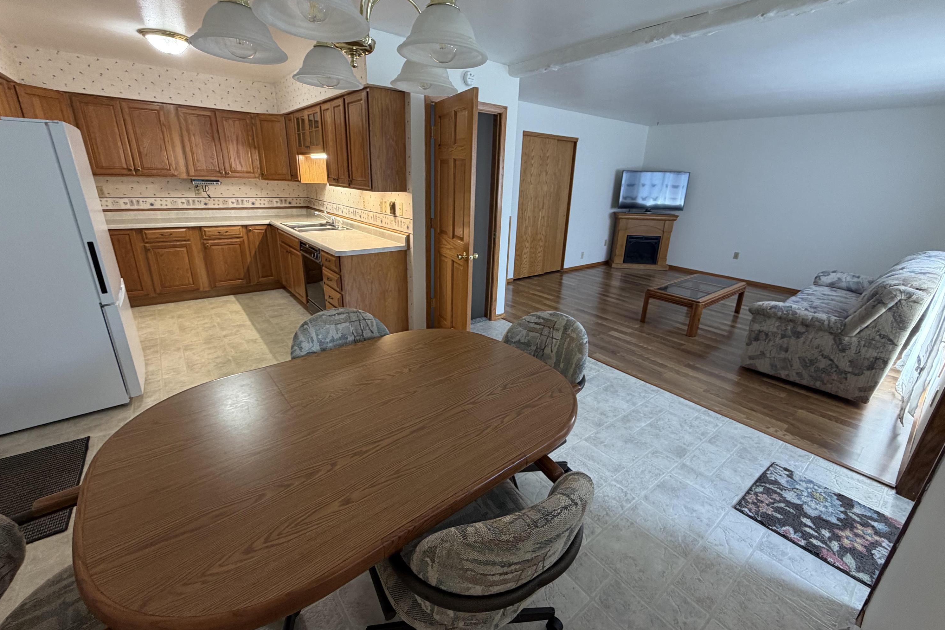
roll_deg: -1.9
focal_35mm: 15
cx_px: 478
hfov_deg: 100.4
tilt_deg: -18.4
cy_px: 307
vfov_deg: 77.3
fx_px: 394
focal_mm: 2.22
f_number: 2.2
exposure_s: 1/60
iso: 200
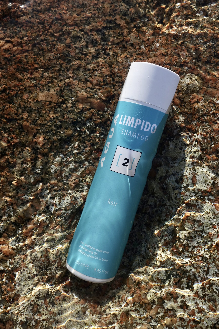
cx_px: 110
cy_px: 164
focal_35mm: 40
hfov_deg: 33.4
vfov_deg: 48.5
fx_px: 365
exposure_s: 1/800
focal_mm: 14.5
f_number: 5
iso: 100
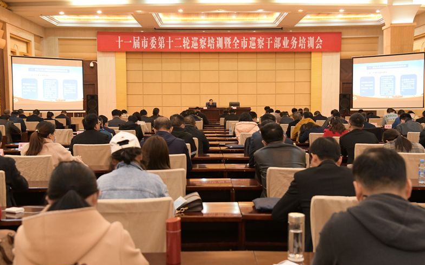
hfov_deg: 40.3
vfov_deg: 25.8
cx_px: 212
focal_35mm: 50
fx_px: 579
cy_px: 138
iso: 4000
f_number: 5
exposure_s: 1/100
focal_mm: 48
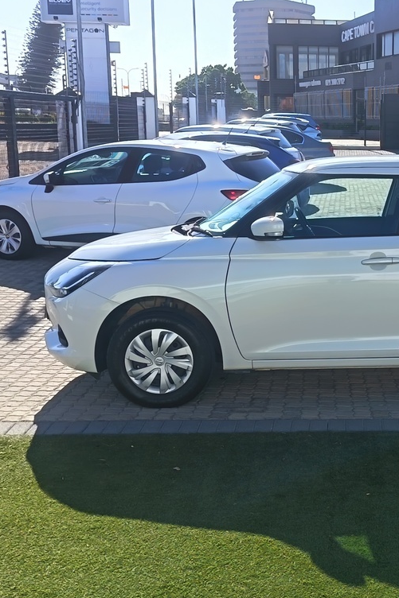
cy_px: 294
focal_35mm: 51
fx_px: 848
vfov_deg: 38.9
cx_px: 381
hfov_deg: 25.4
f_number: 1.75
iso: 100
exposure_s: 1/644
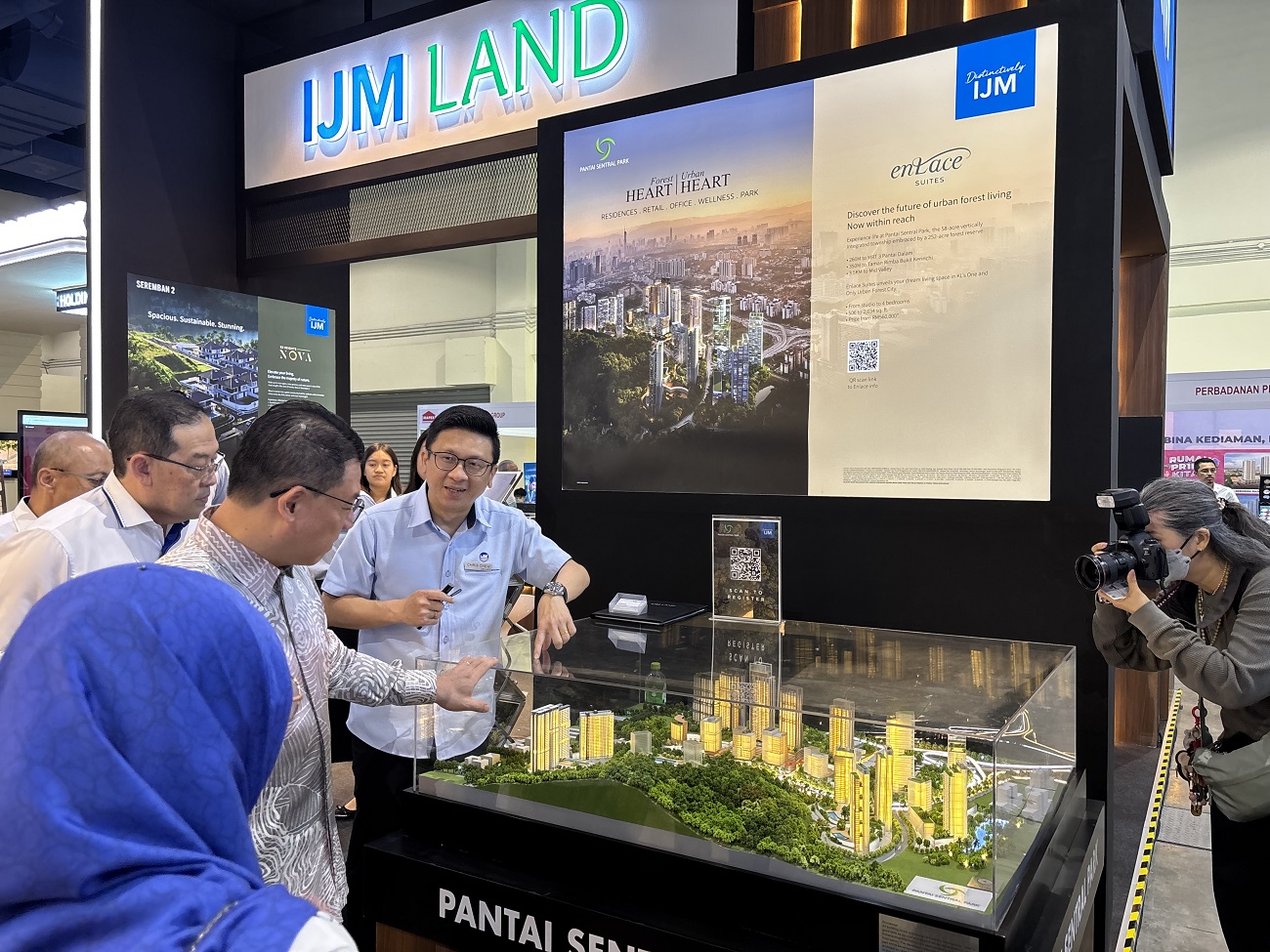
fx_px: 954
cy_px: 476
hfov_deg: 67.3
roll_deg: -1.0
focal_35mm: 26
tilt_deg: -1.7
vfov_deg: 53.1
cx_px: 635
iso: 160
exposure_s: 1/57
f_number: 1.6
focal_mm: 5.96
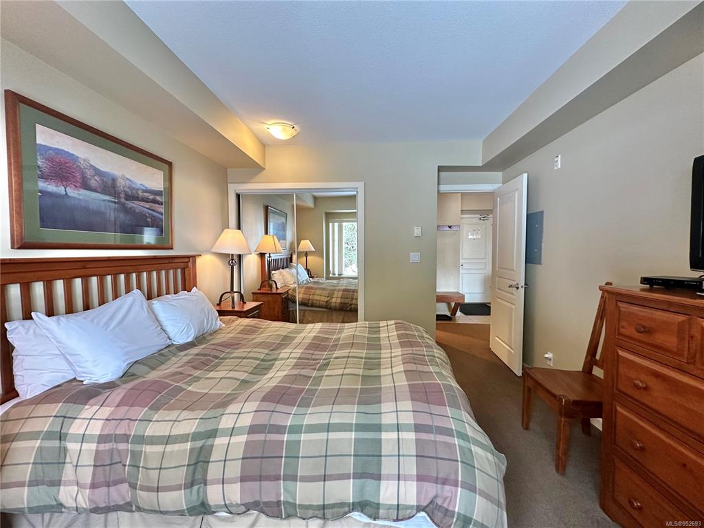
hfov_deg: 102.1
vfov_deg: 85.7
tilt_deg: -2.7
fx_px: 285
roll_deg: +0.6
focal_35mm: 14
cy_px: 264
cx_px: 352
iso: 200
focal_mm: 2.22
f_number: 2.2
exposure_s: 1/120
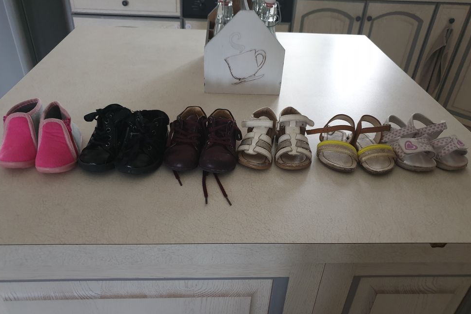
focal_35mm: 28
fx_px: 366
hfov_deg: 65.5
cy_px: 158
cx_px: 232
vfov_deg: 46.4
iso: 250
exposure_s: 1/17
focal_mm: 4.3
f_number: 1.5
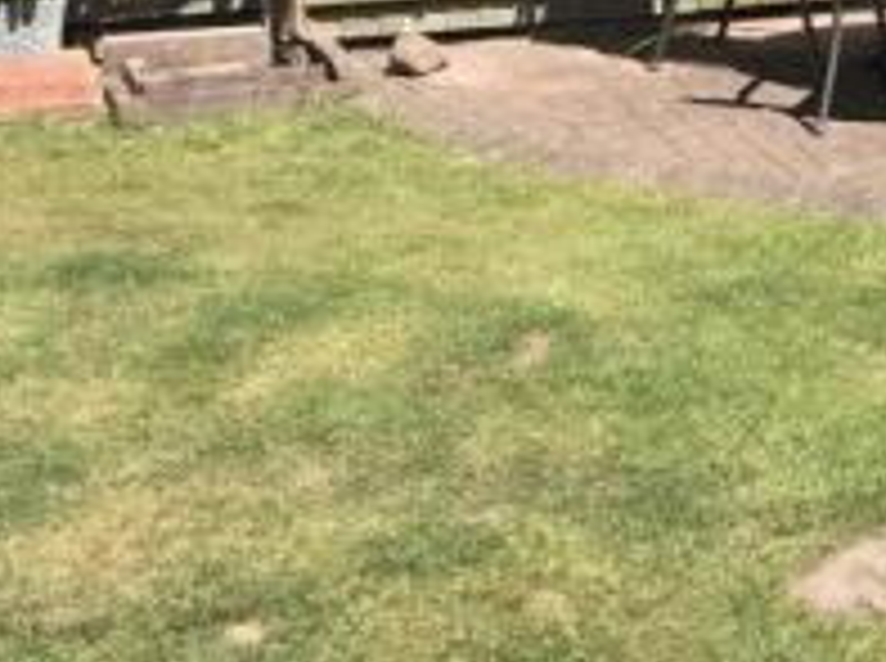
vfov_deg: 17.5
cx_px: 1140
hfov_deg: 21.4
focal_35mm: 83
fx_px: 2121
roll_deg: -0.6
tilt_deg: -12.2
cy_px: 65
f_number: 1.8
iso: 20
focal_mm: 3.99
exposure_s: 1/1681
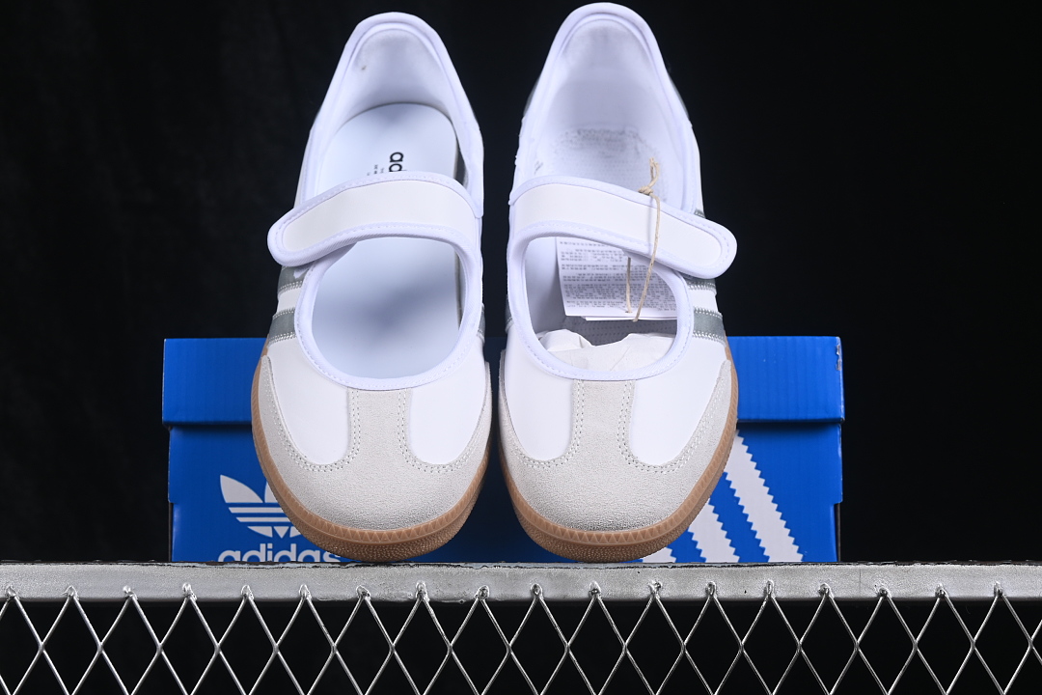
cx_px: 521
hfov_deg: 27.0
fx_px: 2171
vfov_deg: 18.2
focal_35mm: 75
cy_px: 348
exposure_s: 1/80
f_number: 8
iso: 160
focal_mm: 50
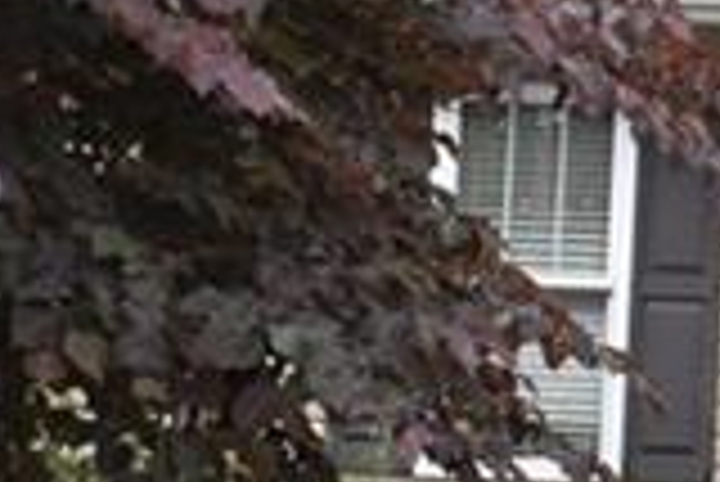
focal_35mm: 201
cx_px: 1188
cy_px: 41
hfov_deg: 9.8
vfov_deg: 6.8
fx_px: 4027
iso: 900
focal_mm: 21
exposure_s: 1/200
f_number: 8
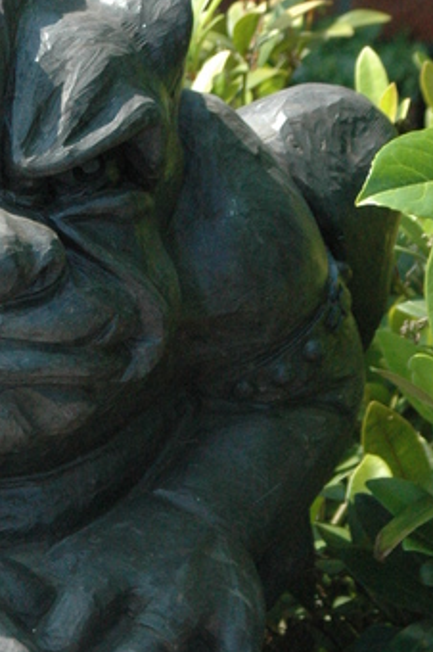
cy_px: 462
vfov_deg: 9.4
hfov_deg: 6.2
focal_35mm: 219
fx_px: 3959
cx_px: -27
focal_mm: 62
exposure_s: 1/500
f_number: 9.5
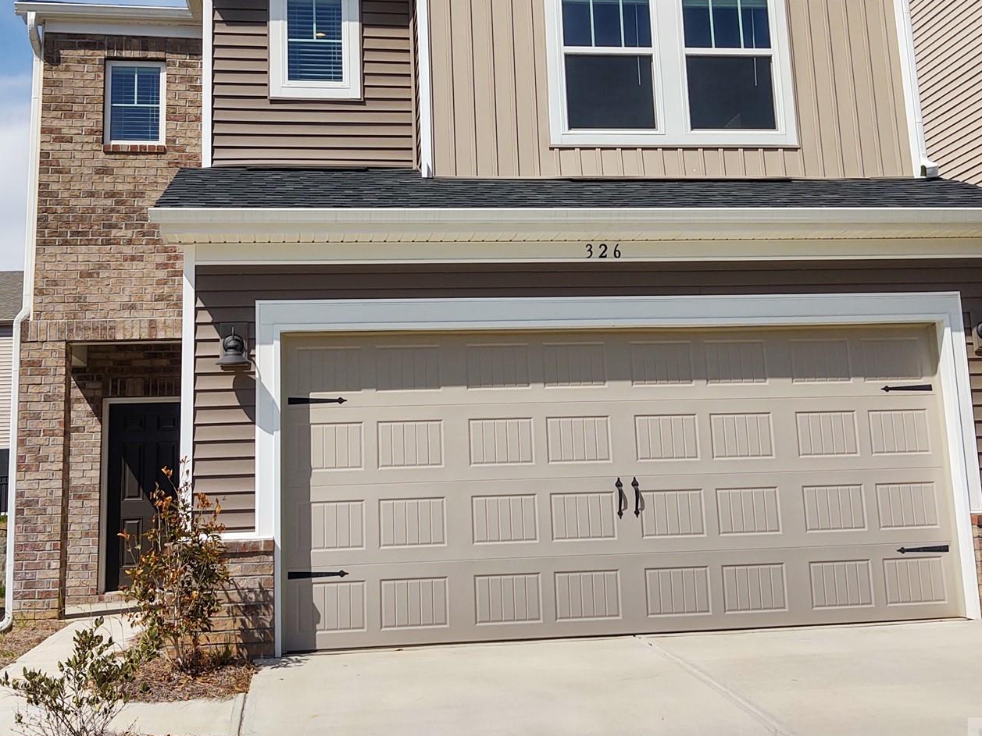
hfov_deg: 42.9
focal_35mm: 44
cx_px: 468
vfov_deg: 32.7
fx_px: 1248
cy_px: 265
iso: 100
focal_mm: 4.75
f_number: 1.7
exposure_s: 1/6356
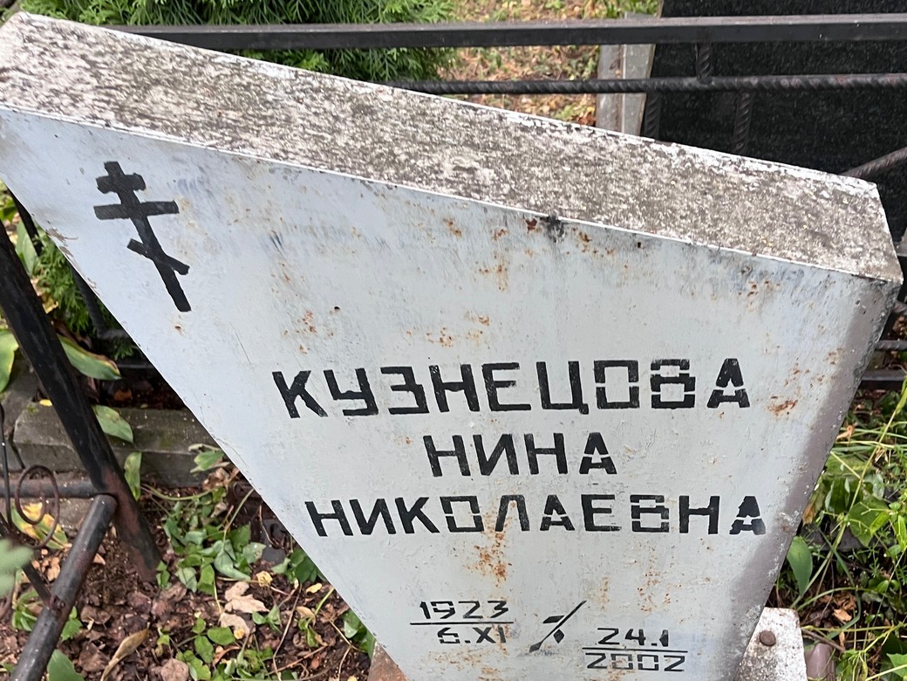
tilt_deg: -45.2
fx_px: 943
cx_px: 501
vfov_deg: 39.6
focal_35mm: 36
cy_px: 374
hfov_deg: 51.3
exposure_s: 1/66
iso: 125
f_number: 1.6
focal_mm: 5.1
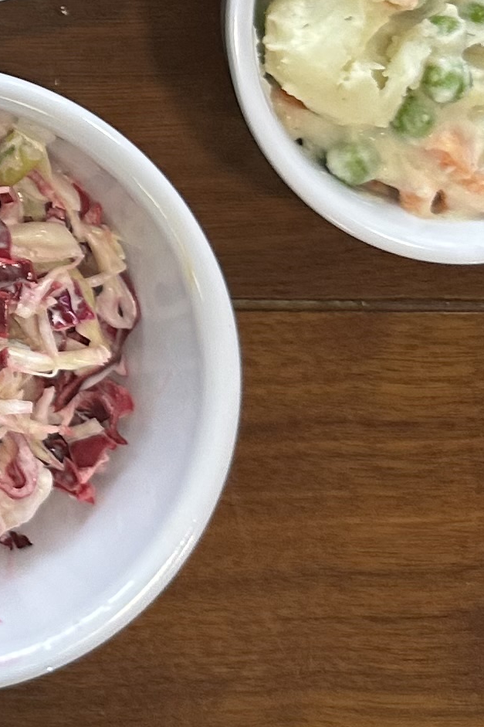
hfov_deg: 11.2
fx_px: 2158
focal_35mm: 107
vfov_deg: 18.1
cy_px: -169
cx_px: -587
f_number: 1.78
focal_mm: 6.86
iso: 160
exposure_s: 1/60
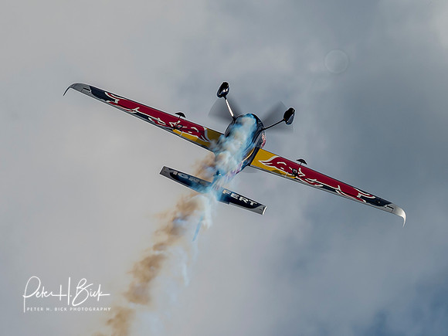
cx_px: 106
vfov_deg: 1.4
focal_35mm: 1087
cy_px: 62
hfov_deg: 1.8
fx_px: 14063
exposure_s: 1/400
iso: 200
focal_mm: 300
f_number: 10
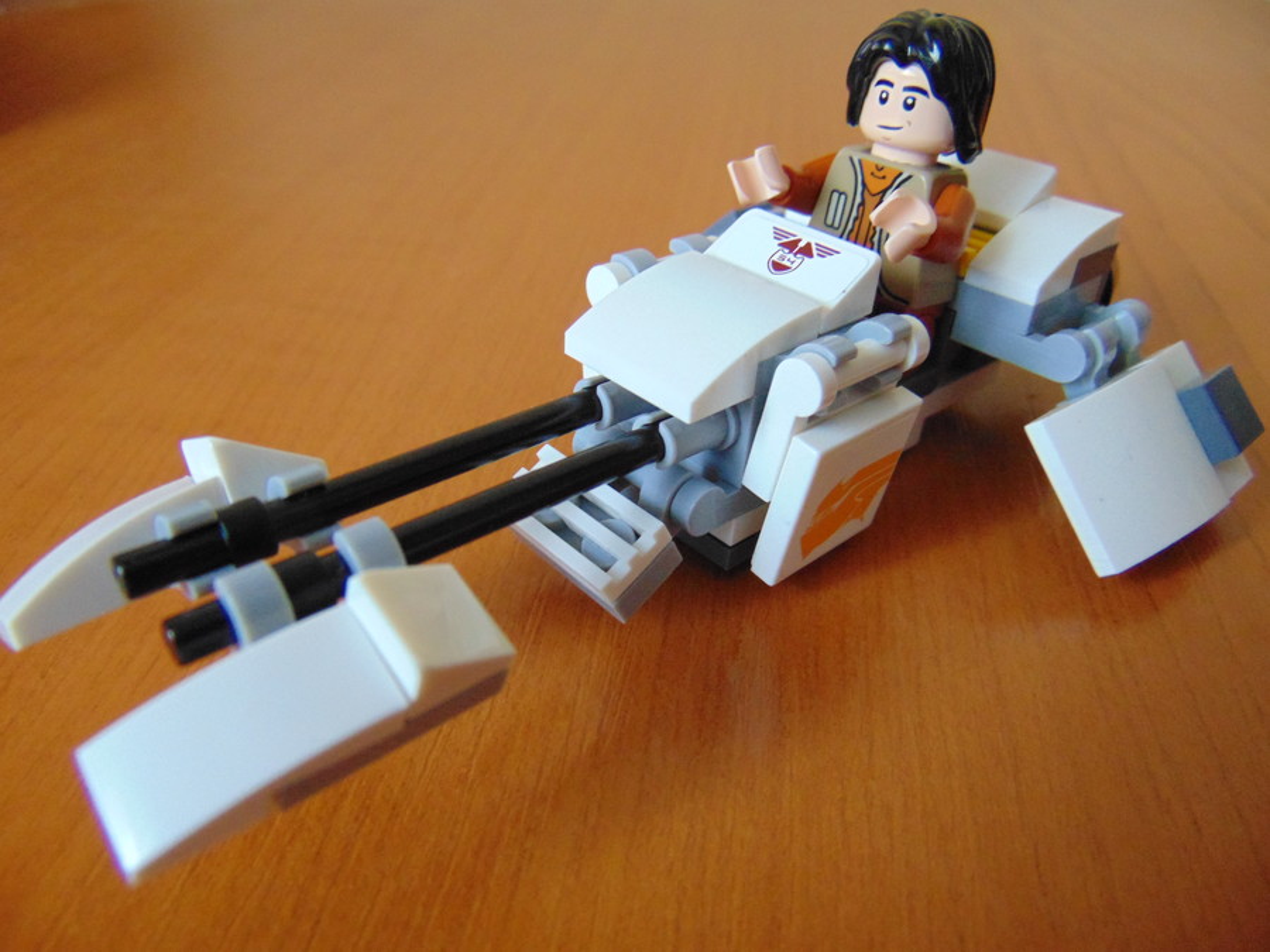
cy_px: 476
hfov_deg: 69.4
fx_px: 917
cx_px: 635
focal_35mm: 25
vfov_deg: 54.9
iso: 320
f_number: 3
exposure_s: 1/30
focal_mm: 4.5
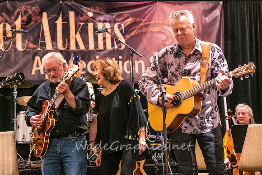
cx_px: 134
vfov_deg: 15.1
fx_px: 657
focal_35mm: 90
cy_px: 76
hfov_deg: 22.5
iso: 8000
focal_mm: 70
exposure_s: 1/160
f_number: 5.6
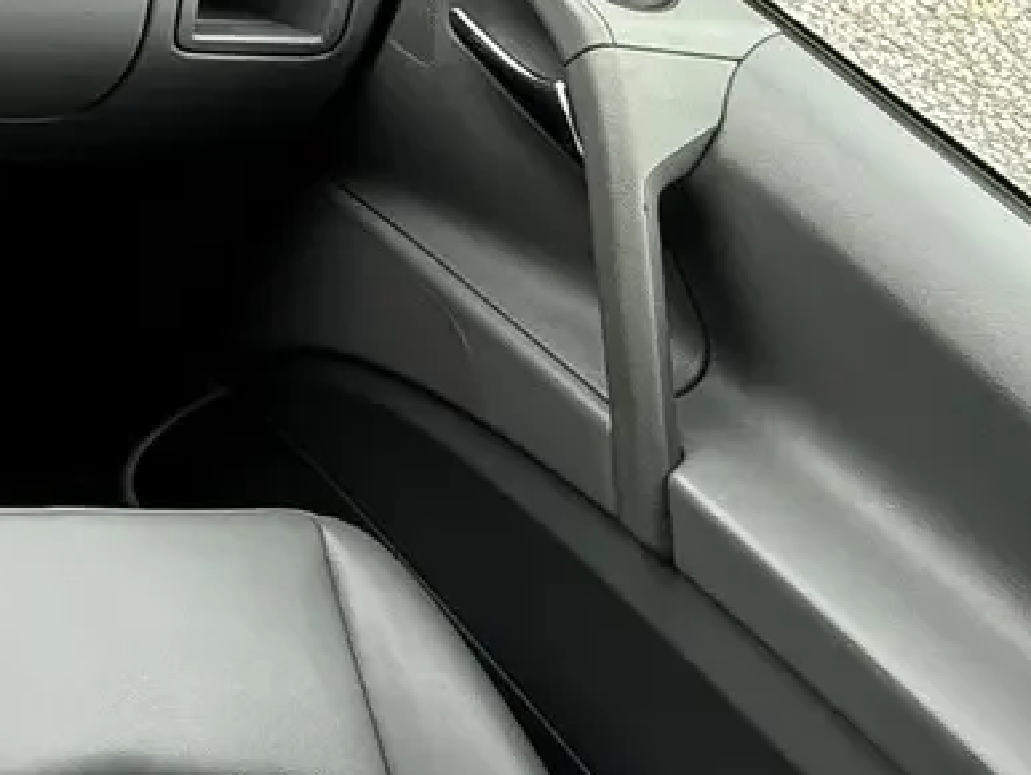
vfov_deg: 23.7
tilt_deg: -40.0
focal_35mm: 58
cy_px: -78
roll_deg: -0.8
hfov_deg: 22.8
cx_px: -716
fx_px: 1729
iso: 160
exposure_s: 1/99
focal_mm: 2.22
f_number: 2.2
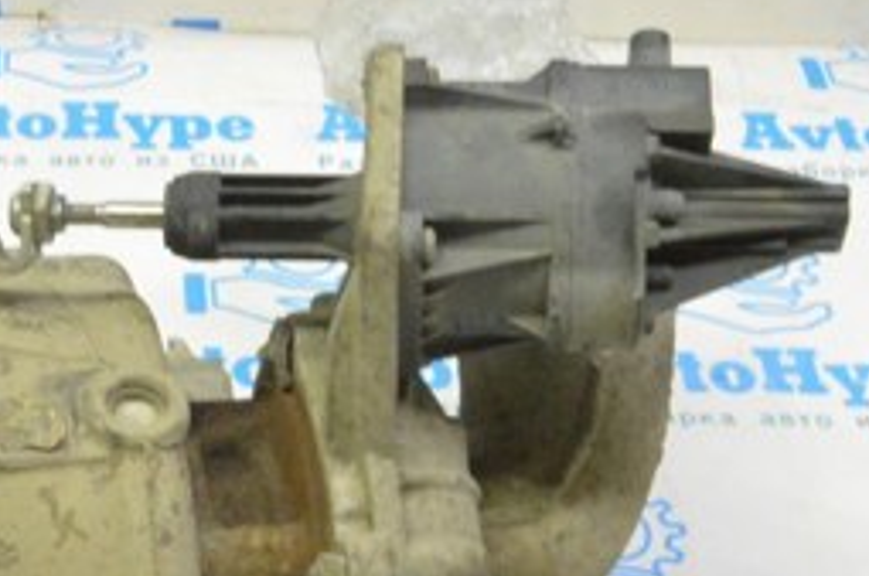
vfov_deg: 13.9
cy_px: 349
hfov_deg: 20.3
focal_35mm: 98
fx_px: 2361
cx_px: 51
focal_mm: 26
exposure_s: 1/20
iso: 6400
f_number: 20
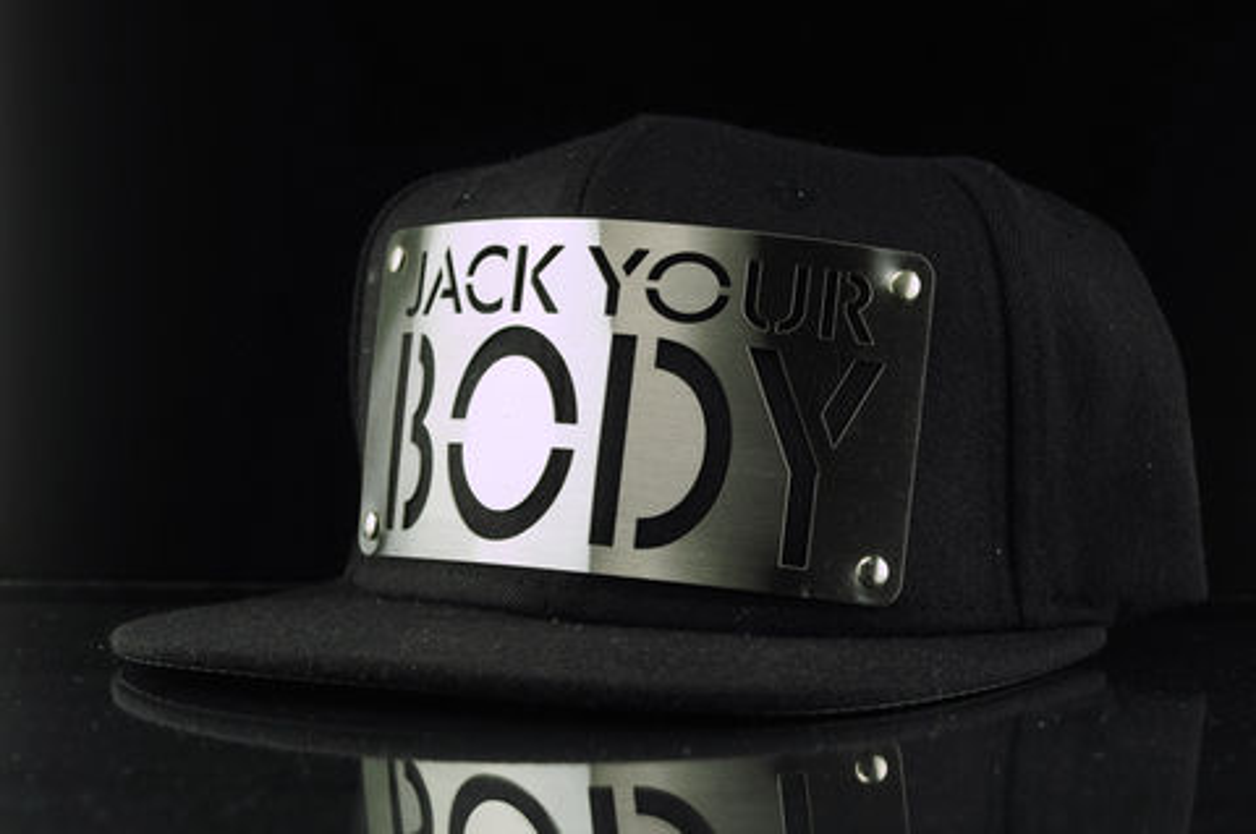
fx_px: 2614
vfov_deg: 18.1
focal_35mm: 75
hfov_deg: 27.0
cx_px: 628
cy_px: 417
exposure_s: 1/45
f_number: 6.7
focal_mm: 50
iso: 200
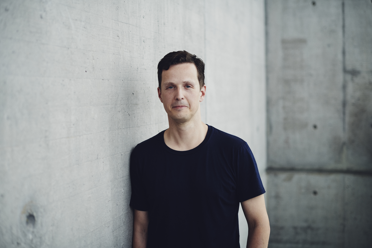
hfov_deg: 39.6
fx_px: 517
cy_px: 124
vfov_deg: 27.0
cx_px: 186
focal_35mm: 50
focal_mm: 50
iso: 125
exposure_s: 1/320
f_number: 2.2
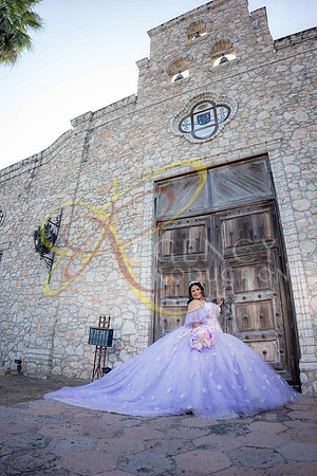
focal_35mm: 20
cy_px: 238
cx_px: 158
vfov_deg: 84.0
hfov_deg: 61.9
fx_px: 264
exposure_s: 1/500
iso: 125
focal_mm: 20
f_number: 2.8
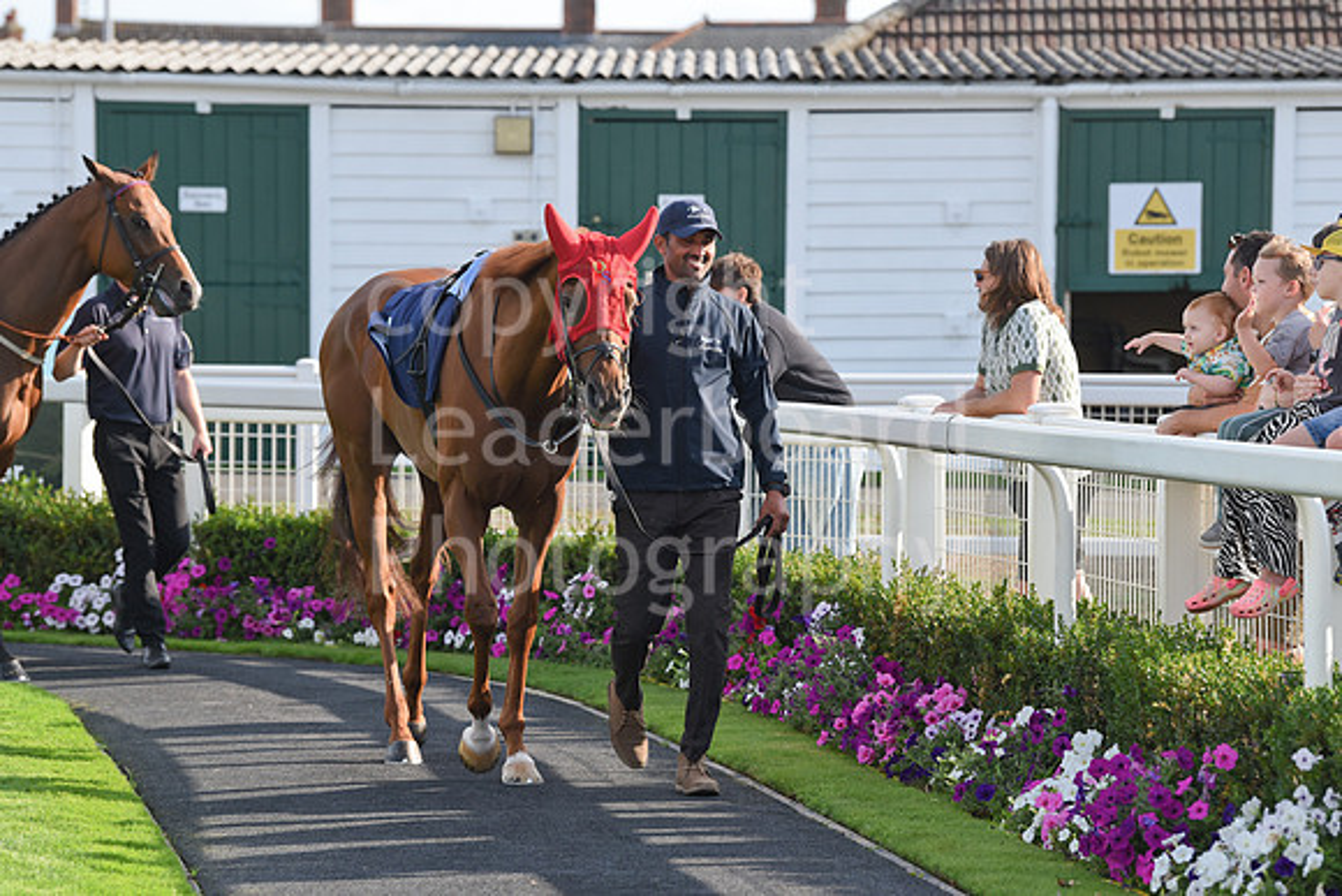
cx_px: 671
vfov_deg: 8.6
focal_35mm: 160
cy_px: 448
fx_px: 5966
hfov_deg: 12.8
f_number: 5.6
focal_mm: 160
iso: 640
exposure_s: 1/1600
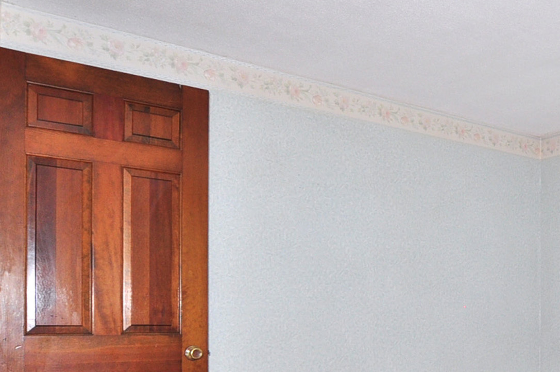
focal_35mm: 40
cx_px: 546
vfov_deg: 32.1
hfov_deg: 42.6
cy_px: 313
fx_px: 621
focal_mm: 10
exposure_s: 1/25
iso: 400
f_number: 6.3
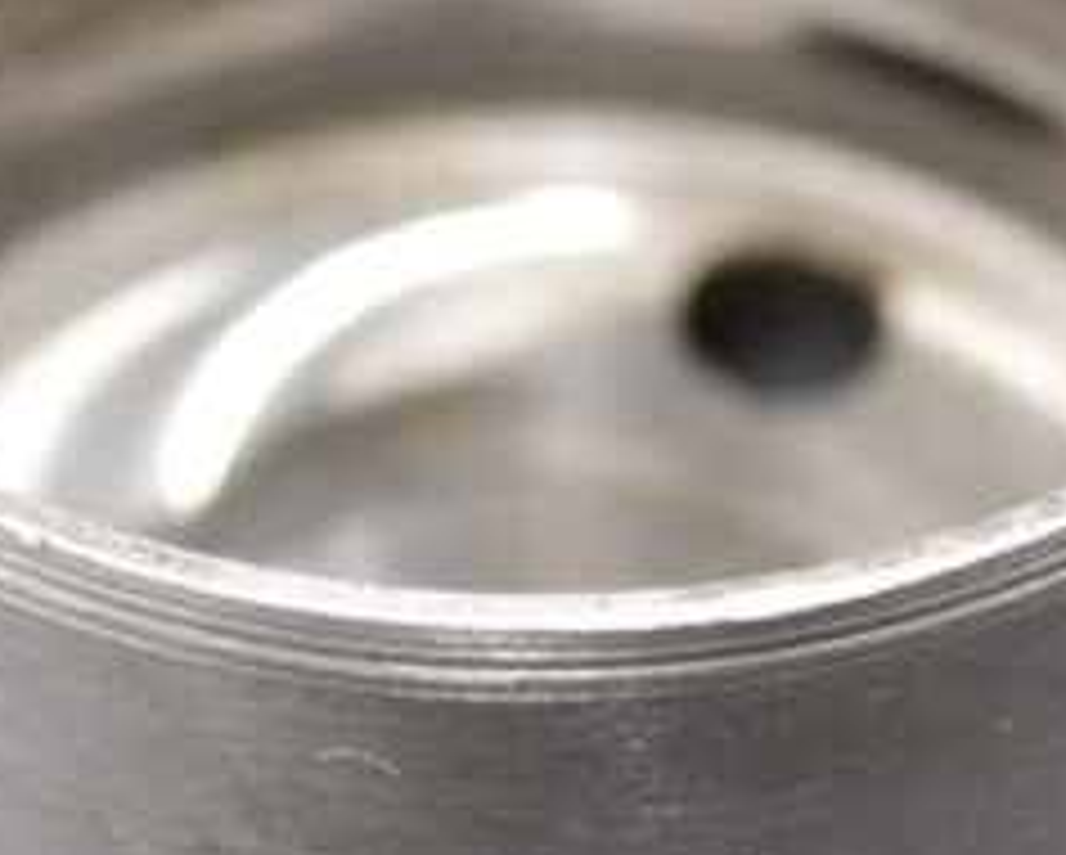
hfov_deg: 5.7
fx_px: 10799
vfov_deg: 4.5
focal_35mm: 342
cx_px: 508
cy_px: 126
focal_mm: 48
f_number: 5.3
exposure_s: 1/20
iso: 400
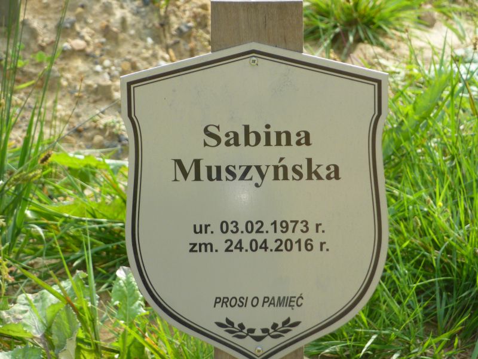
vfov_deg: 5.0
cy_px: 180
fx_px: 4143
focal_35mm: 300
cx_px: 239
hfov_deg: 6.6
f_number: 4.9
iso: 100
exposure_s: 1/125
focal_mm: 49.2
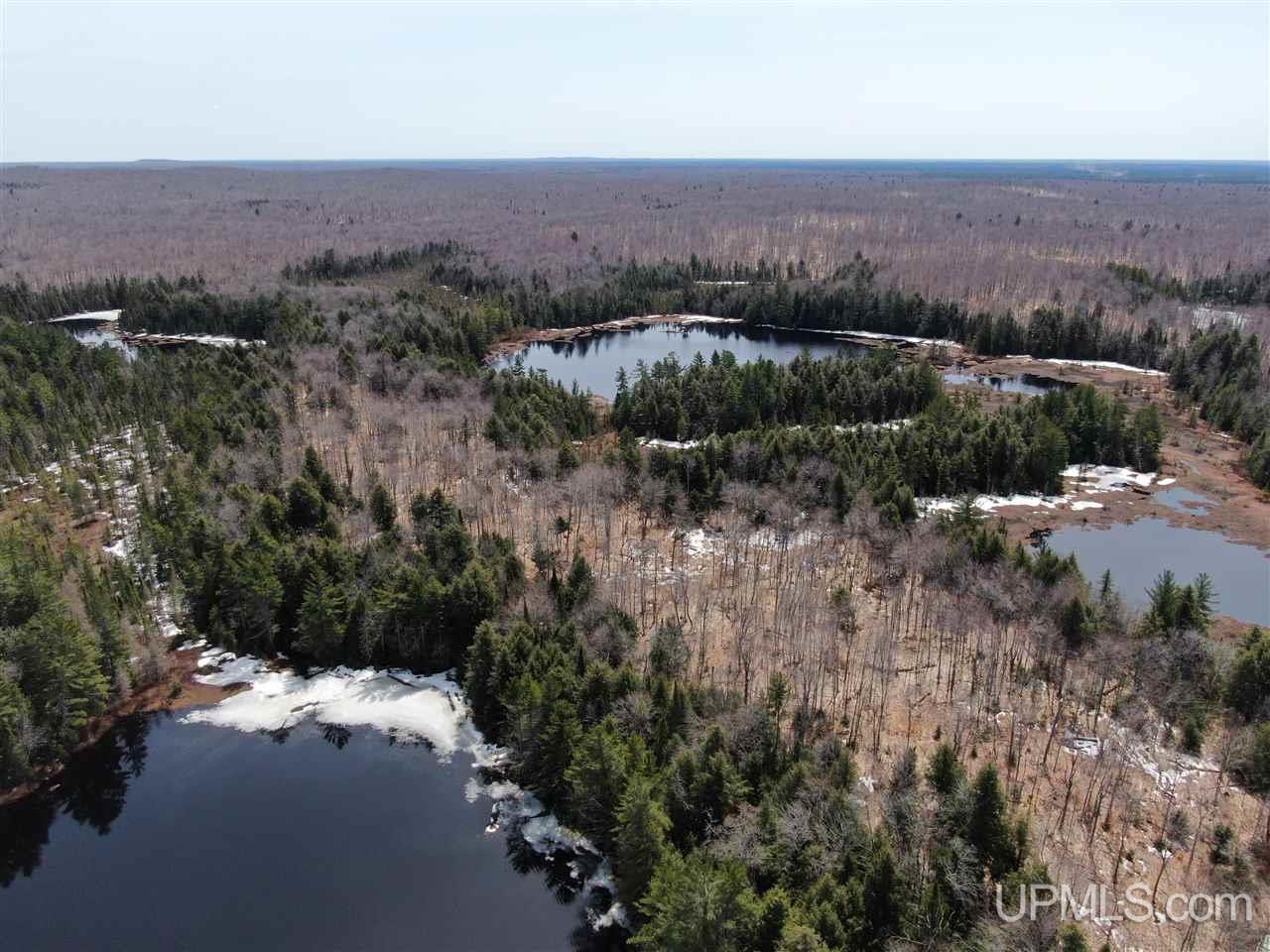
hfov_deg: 71.6
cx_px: 635
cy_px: 476
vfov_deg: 56.8
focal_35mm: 24
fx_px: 881
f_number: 2.8
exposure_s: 1/1250
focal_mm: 4.39
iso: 100
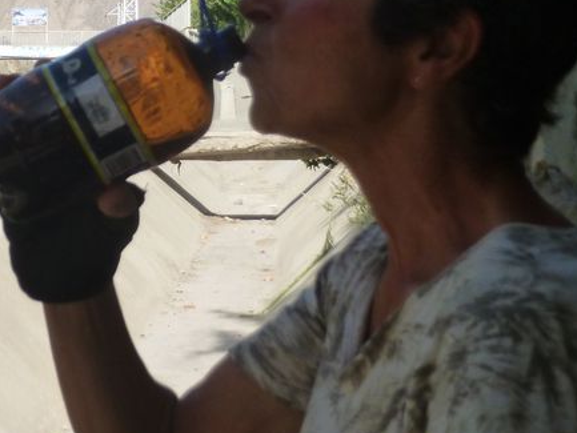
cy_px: 135
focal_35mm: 133
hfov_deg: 14.8
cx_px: 157
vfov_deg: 11.1
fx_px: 2218
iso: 160
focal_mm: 8.6
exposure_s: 1/500
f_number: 4
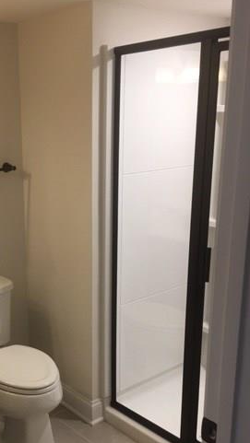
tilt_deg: -15.1
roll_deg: +2.2
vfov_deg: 48.1
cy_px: 260
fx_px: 494
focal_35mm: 42
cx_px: 30
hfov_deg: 27.5
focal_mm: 4.15
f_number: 2.2
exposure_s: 1/15
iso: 32
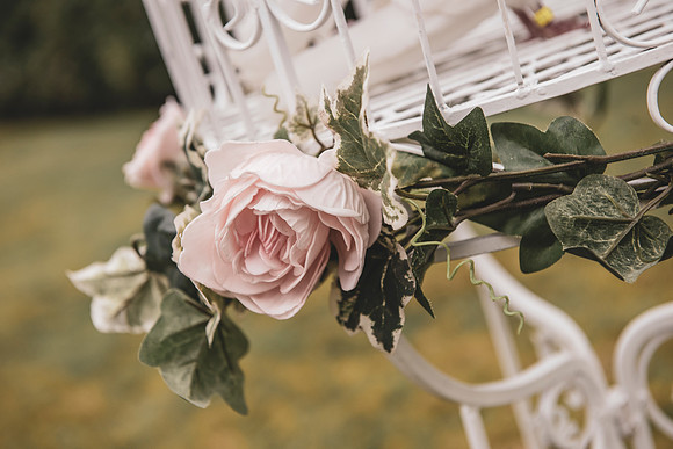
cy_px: 224
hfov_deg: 32.4
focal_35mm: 62
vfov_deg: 21.9
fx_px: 1159
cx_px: 336
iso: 400
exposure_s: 1/1250
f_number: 4.5
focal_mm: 62
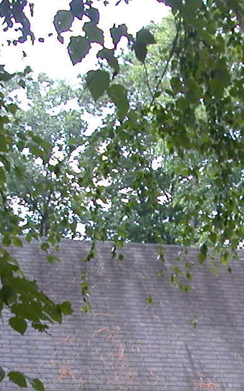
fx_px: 1075
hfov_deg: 12.9
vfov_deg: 20.1
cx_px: 206
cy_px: 370
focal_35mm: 101
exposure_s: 1/134
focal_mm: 5.6
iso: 100
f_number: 2.7
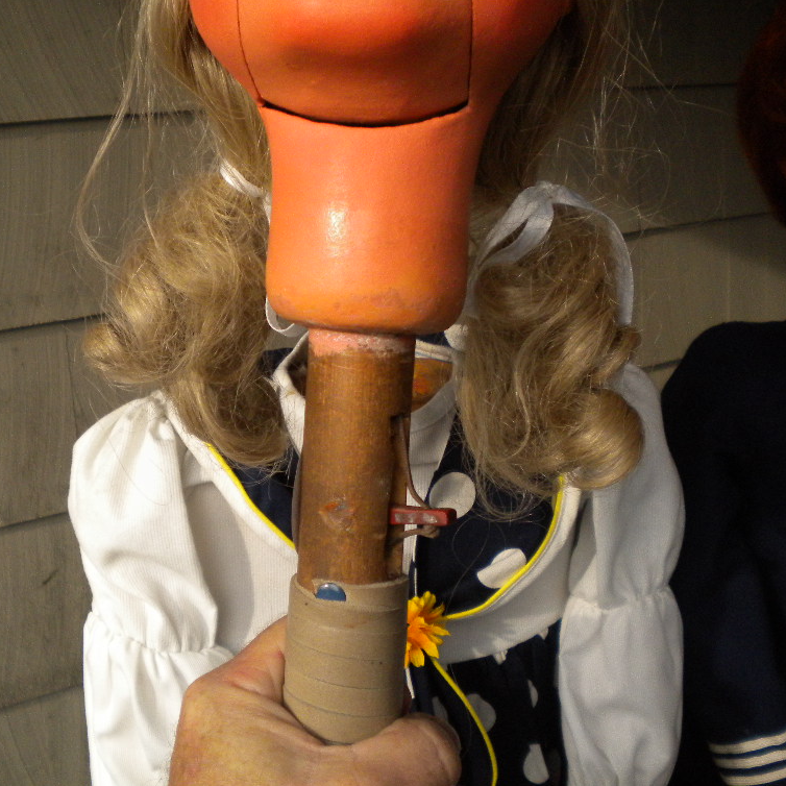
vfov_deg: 40.0
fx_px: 1079
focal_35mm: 42
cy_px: 389
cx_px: 278
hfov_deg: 39.7
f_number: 3.1
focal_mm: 6.3
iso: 306
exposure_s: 1/452
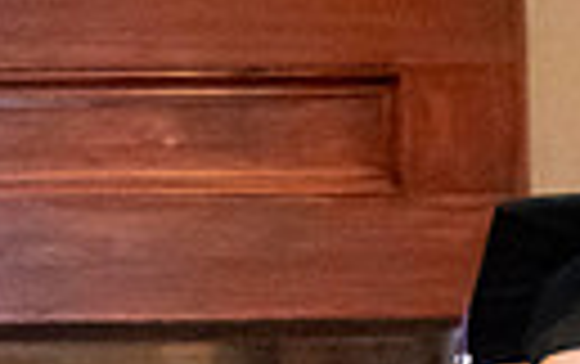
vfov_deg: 4.4
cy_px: 1134
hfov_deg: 7.4
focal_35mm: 285
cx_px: 282
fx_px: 4511
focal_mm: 35
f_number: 5.6
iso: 6400
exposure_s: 1/125
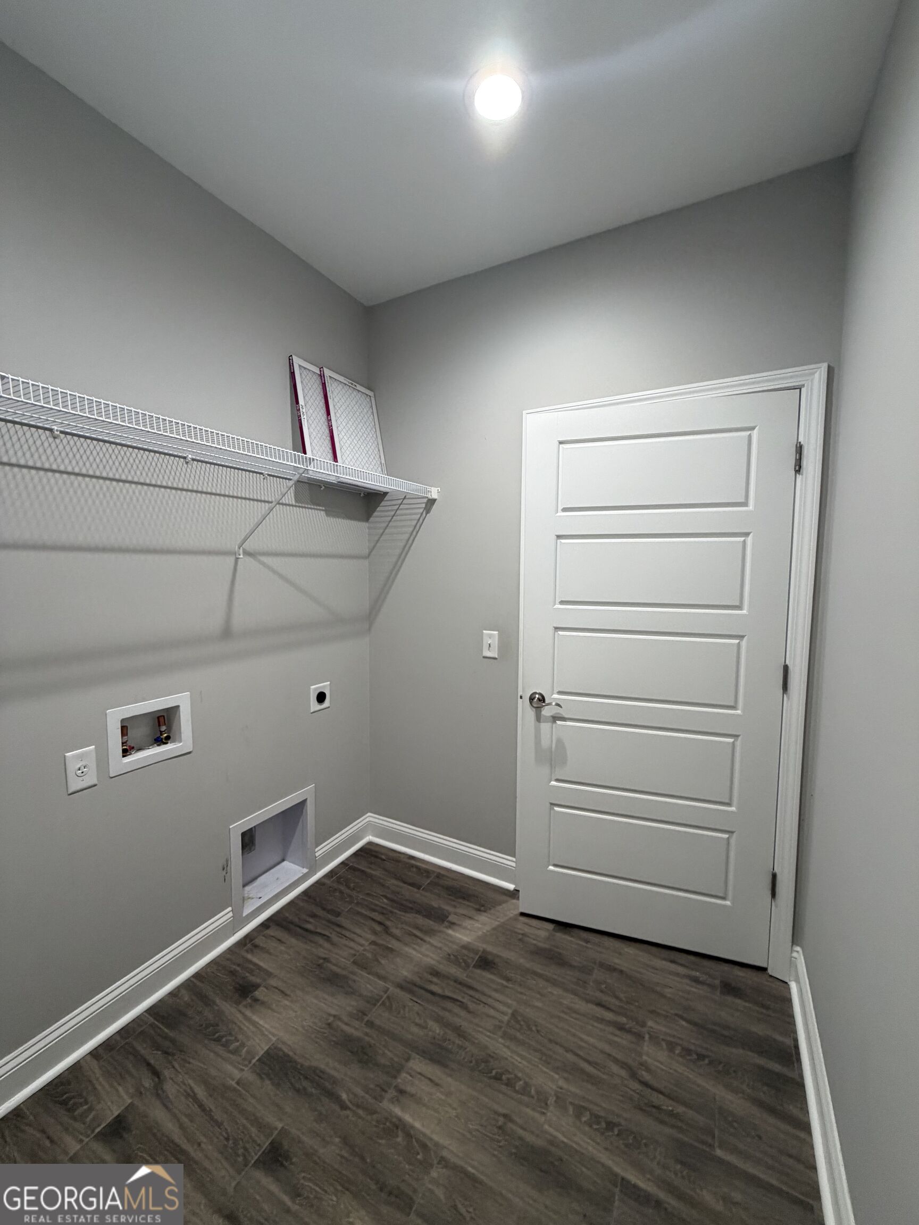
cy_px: 612
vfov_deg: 102.1
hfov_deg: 85.7
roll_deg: -0.5
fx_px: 496
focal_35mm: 14
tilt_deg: -4.0
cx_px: 460
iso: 320
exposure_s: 1/120
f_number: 2.2
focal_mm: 2.22
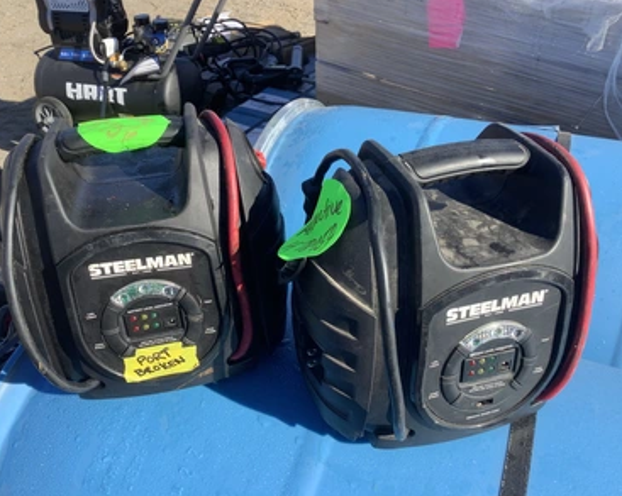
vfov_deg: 44.5
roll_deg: -0.1
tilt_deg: -36.6
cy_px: 251
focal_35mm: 33
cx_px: 300
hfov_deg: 54.2
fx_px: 607
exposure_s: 1/532
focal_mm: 3.3
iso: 25
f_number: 2.4
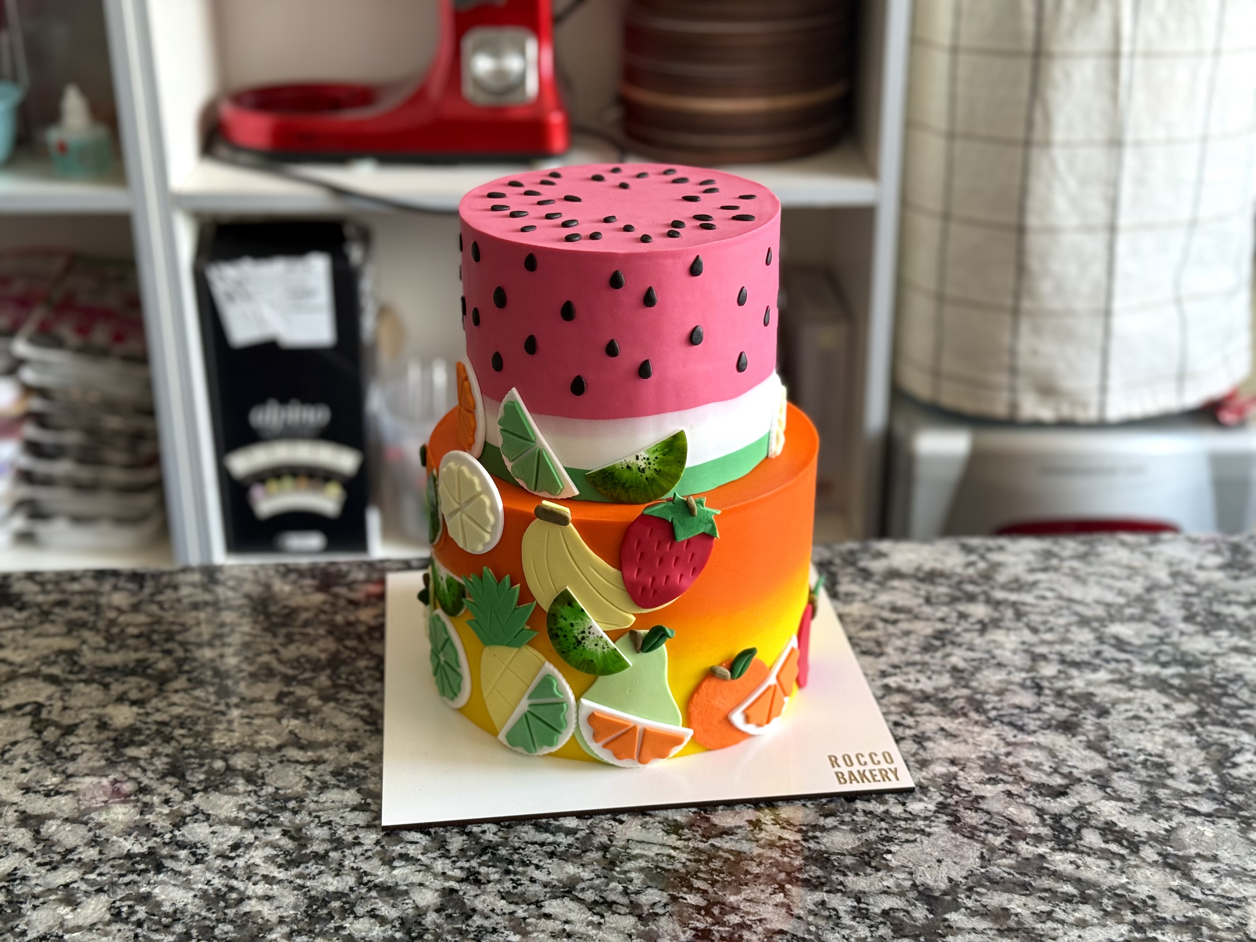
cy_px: 471
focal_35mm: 48
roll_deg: +0.2
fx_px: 1742
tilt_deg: -22.7
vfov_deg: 30.3
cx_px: 628
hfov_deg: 39.7
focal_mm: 6.76
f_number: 1.78
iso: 100
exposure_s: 1/110
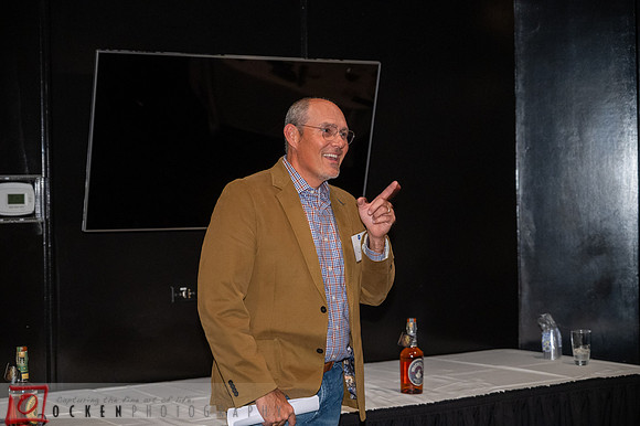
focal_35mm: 70
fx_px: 1244
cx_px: 320
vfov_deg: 19.4
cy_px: 213
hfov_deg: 28.9
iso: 5000
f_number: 4
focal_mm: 70
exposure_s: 1/60
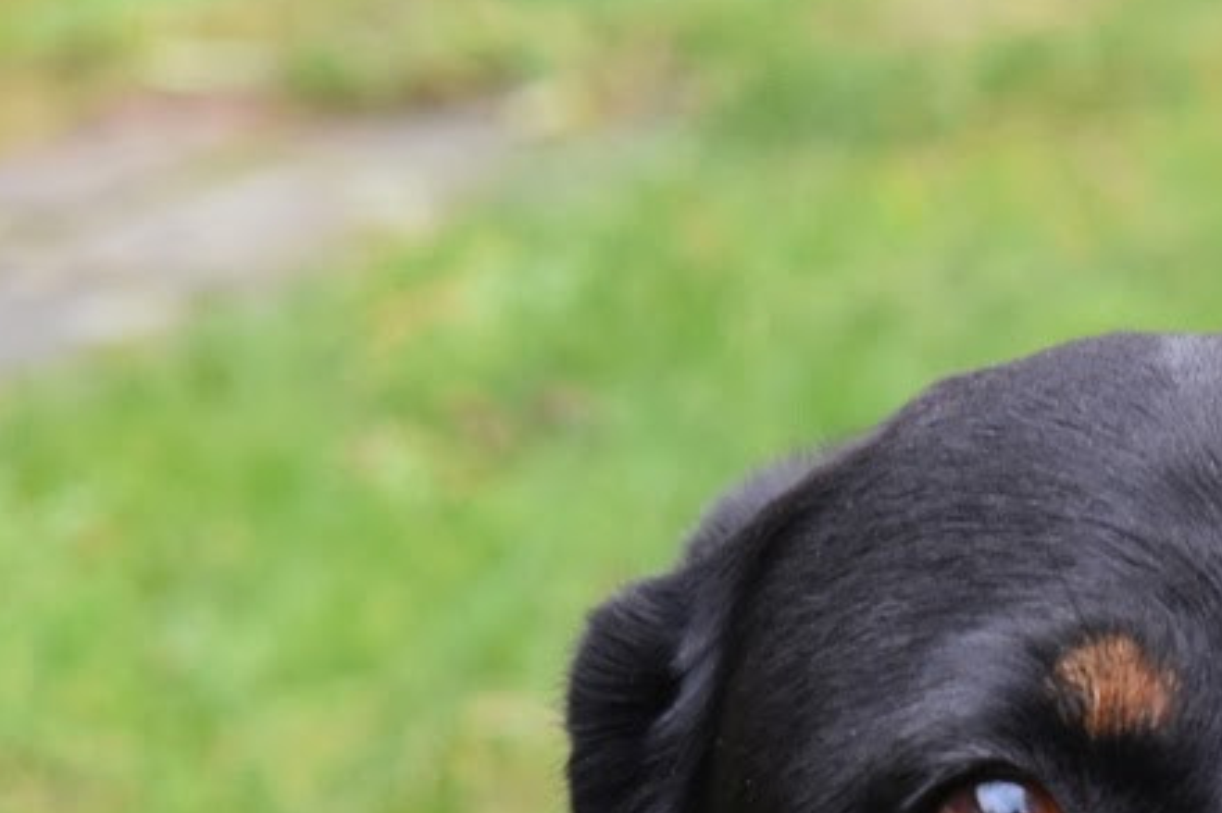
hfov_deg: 7.4
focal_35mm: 276
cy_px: 1035
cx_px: 1394
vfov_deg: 5.0
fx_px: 9365
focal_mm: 50
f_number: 4
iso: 800
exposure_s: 1/60
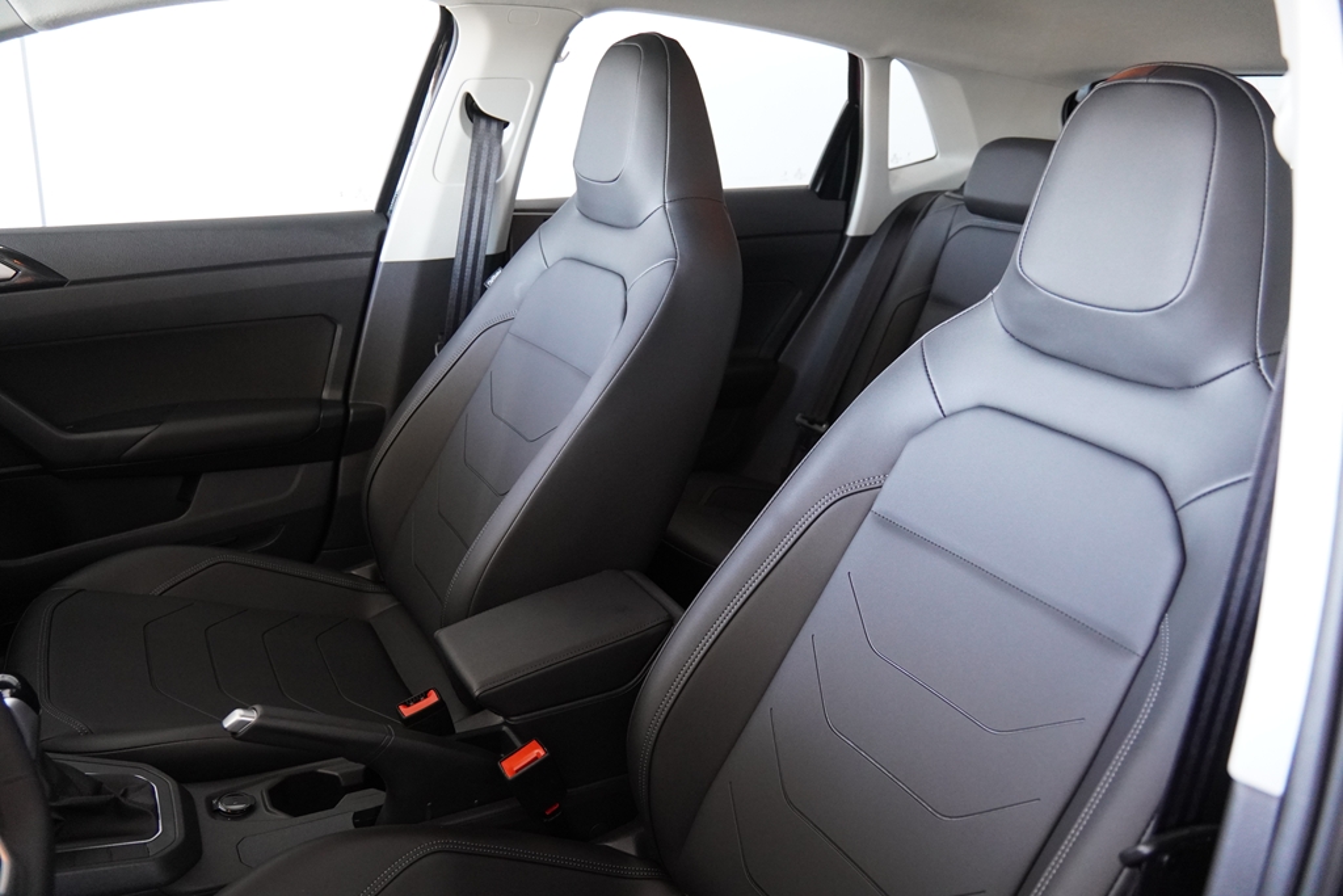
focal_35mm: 26
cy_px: 448
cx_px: 672
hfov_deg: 70.4
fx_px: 951
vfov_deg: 50.4
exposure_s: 1/160
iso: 2500
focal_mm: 17
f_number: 2.8
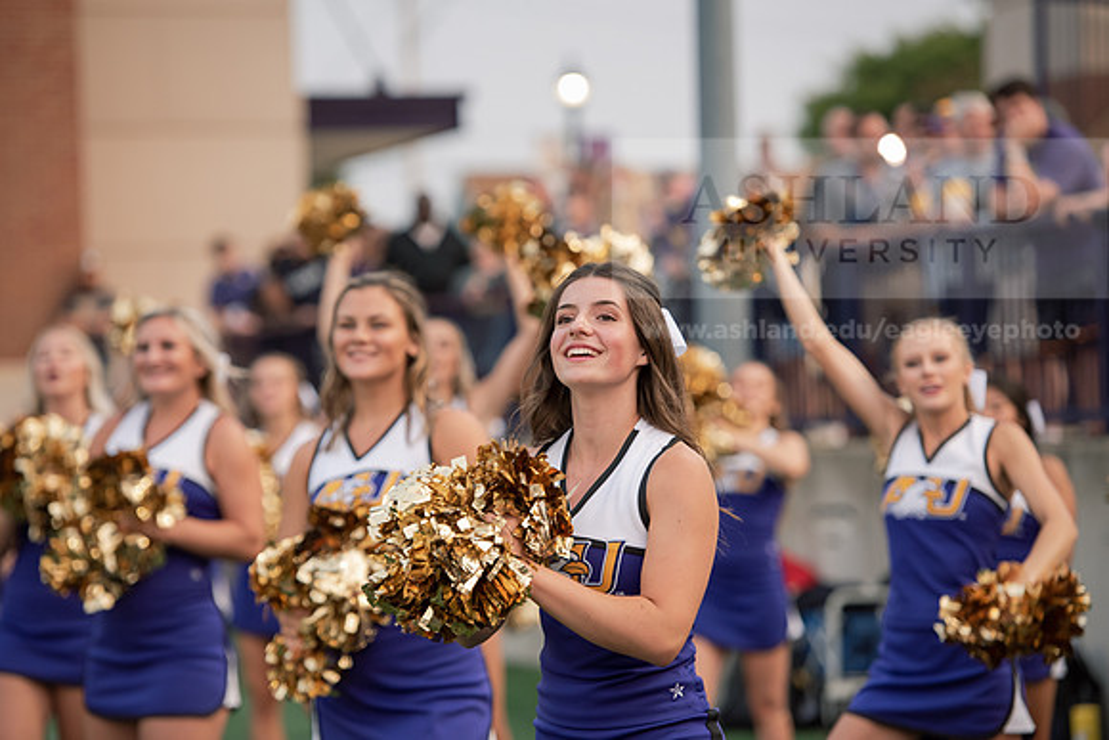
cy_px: 370
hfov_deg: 13.7
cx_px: 554
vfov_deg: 9.2
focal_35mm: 150
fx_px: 4622
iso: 1250
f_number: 3.5
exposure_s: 1/1000
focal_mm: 150
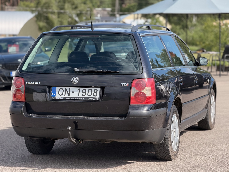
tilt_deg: -4.2
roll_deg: -1.4
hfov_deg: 19.6
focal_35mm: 100
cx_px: 114
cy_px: 86
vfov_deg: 14.8
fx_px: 662
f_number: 2.8
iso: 50
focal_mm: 16.89
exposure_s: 1/527
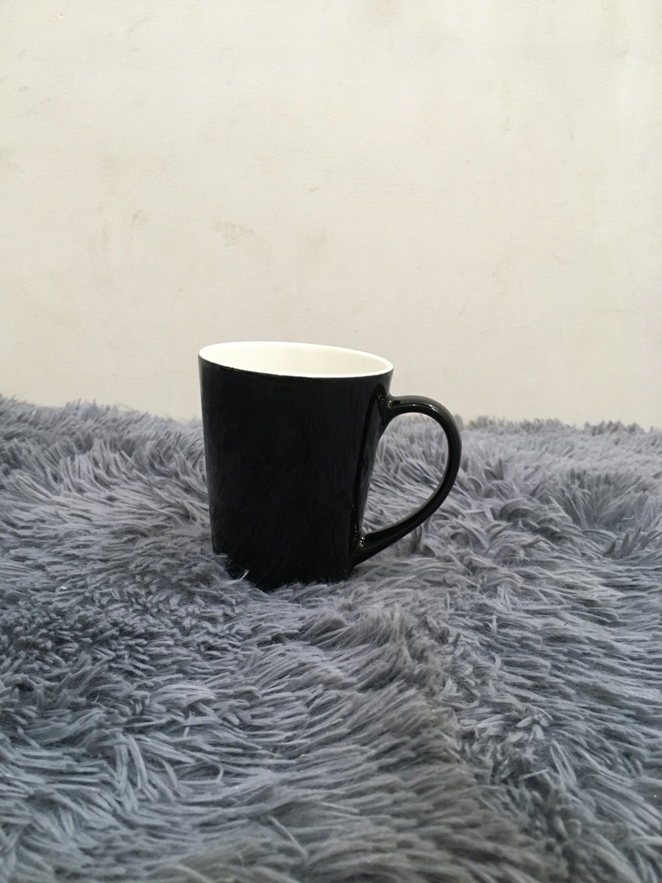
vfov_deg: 61.7
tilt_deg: -11.7
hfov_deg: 48.2
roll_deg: -1.5
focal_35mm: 29
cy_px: 442
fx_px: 739
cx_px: 331
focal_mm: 4.15
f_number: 2.2
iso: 160
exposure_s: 1/33
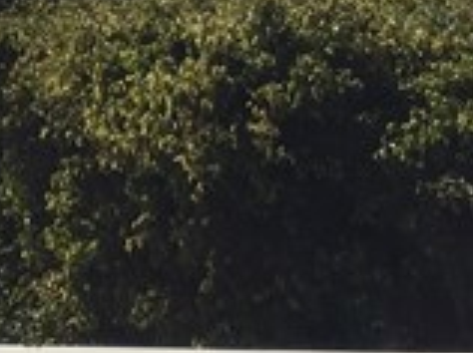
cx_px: -623
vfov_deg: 7.7
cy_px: -227
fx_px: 2565
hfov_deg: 9.5
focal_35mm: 188
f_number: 2.2
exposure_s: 1/4950
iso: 32
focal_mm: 4.15
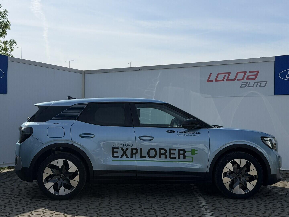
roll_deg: -0.2
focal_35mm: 48
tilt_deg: +0.9
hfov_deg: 39.7
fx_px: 401
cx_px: 144
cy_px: 108
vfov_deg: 30.3
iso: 64
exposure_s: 1/8772
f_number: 1.78
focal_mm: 6.76
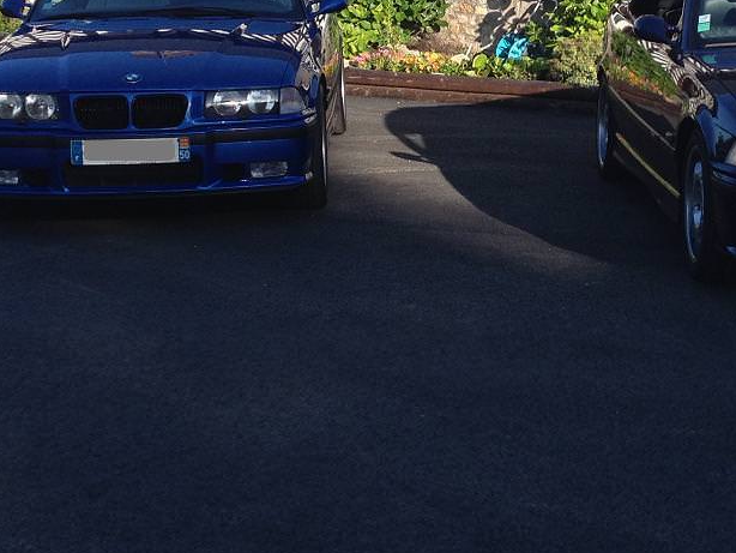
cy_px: 133
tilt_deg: -9.4
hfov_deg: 20.9
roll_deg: -4.6
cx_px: 568
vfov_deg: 15.8
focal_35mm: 93
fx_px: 1978
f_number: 2.4
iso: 50
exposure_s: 1/812
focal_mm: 4.28
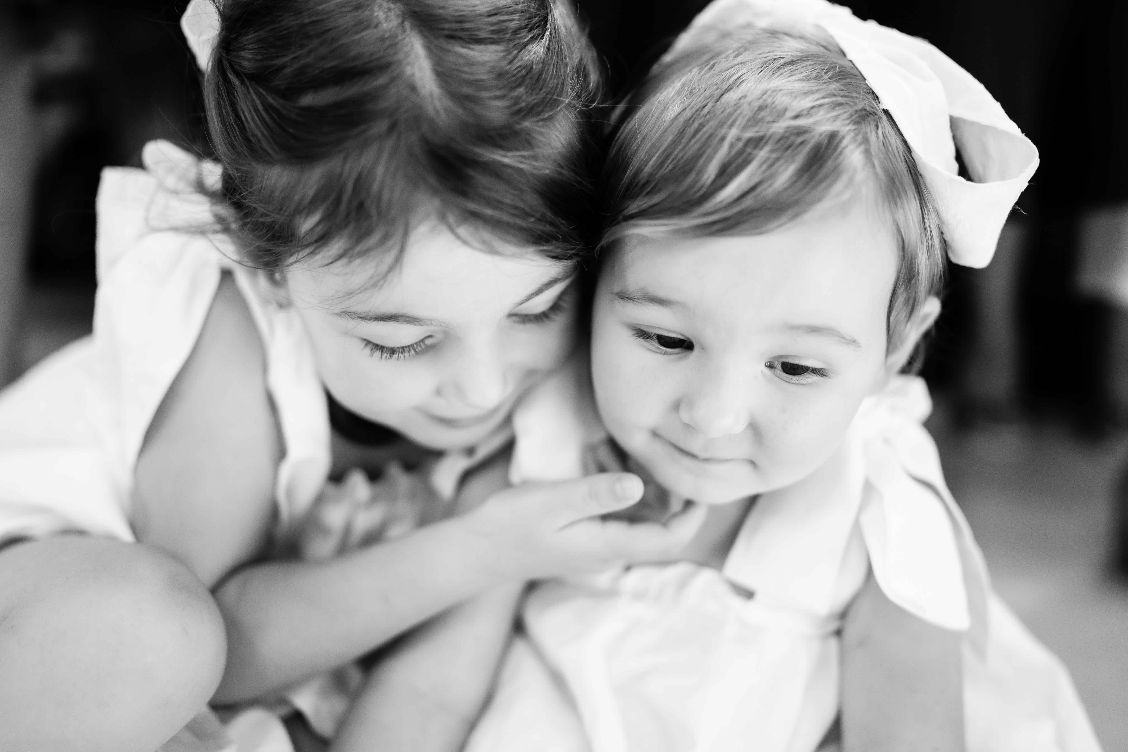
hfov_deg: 54.4
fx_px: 1097
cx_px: 564
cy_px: 376
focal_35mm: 35
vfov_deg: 37.9
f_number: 1.4
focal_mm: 35
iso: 1600
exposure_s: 1/250
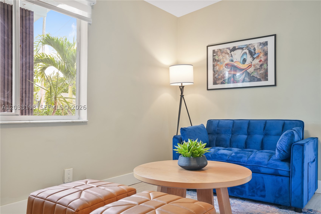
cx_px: 160
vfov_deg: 41.1
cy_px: 107
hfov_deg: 58.7
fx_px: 285
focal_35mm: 32
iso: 640
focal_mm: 32
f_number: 8
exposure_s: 1/25
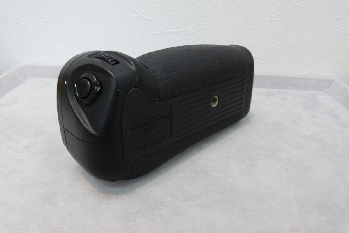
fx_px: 281
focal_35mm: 29
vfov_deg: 45.0
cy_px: 116
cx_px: 174
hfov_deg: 63.7
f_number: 10
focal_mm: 10.81
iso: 1600
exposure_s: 1/30
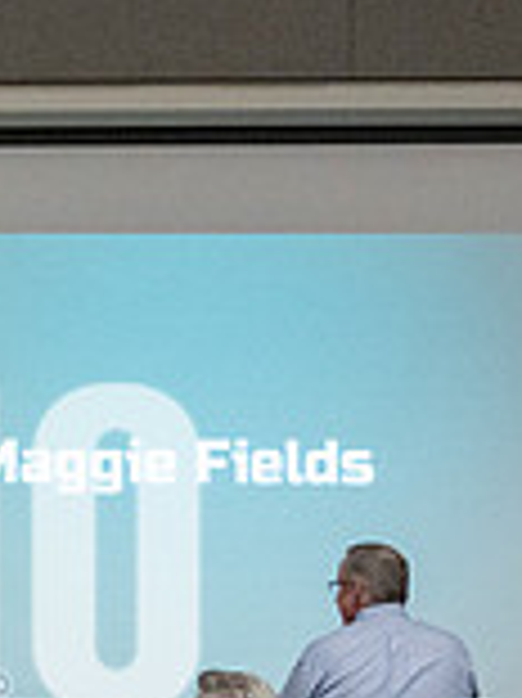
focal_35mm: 137
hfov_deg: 10.6
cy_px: 597
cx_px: -140
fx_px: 2758
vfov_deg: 14.3
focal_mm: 38
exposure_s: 1/500
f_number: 4
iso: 10000
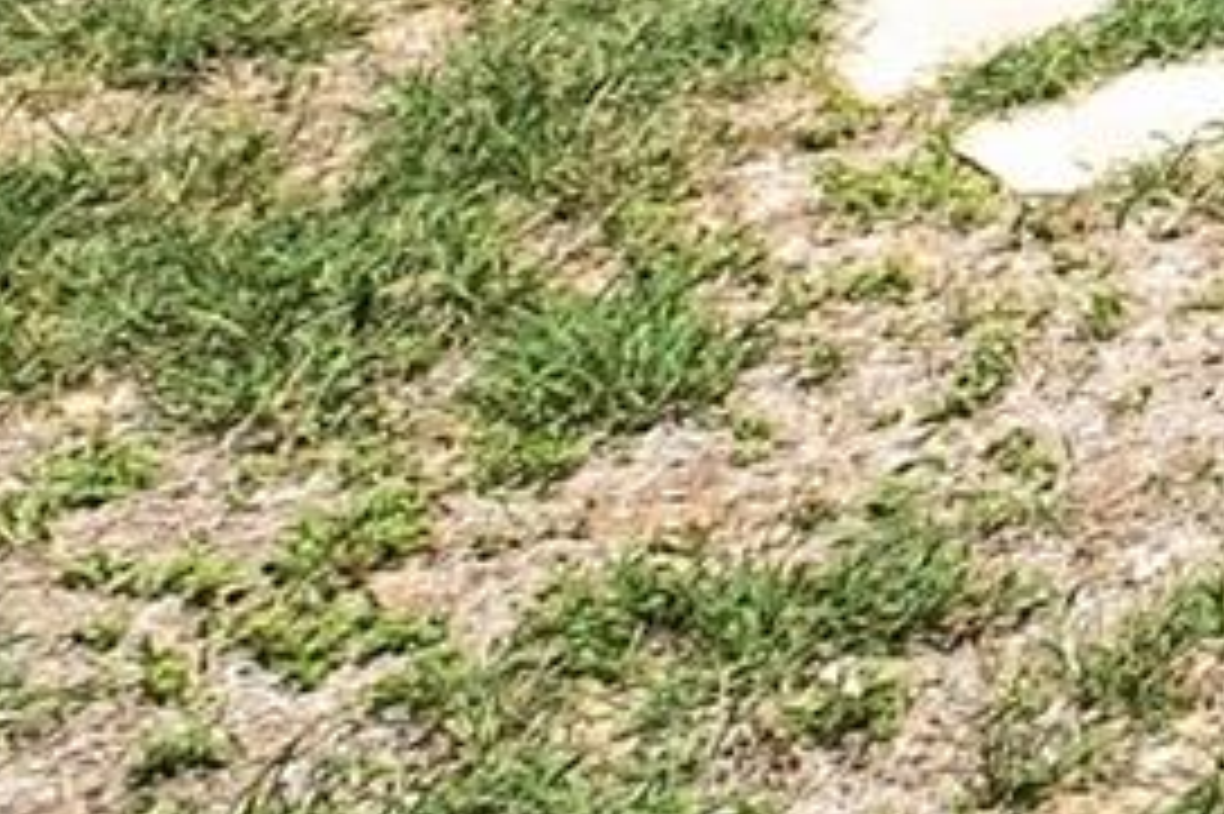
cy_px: -1190
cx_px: 3830
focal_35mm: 113
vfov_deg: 10.3
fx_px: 3840
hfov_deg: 10.8
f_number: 8
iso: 160
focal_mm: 10
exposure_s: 1/2500
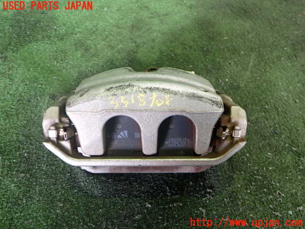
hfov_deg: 60.0
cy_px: 114
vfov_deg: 46.8
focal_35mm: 30
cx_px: 152
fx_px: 264
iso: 400
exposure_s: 1/30
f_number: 2.3
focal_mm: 5.4
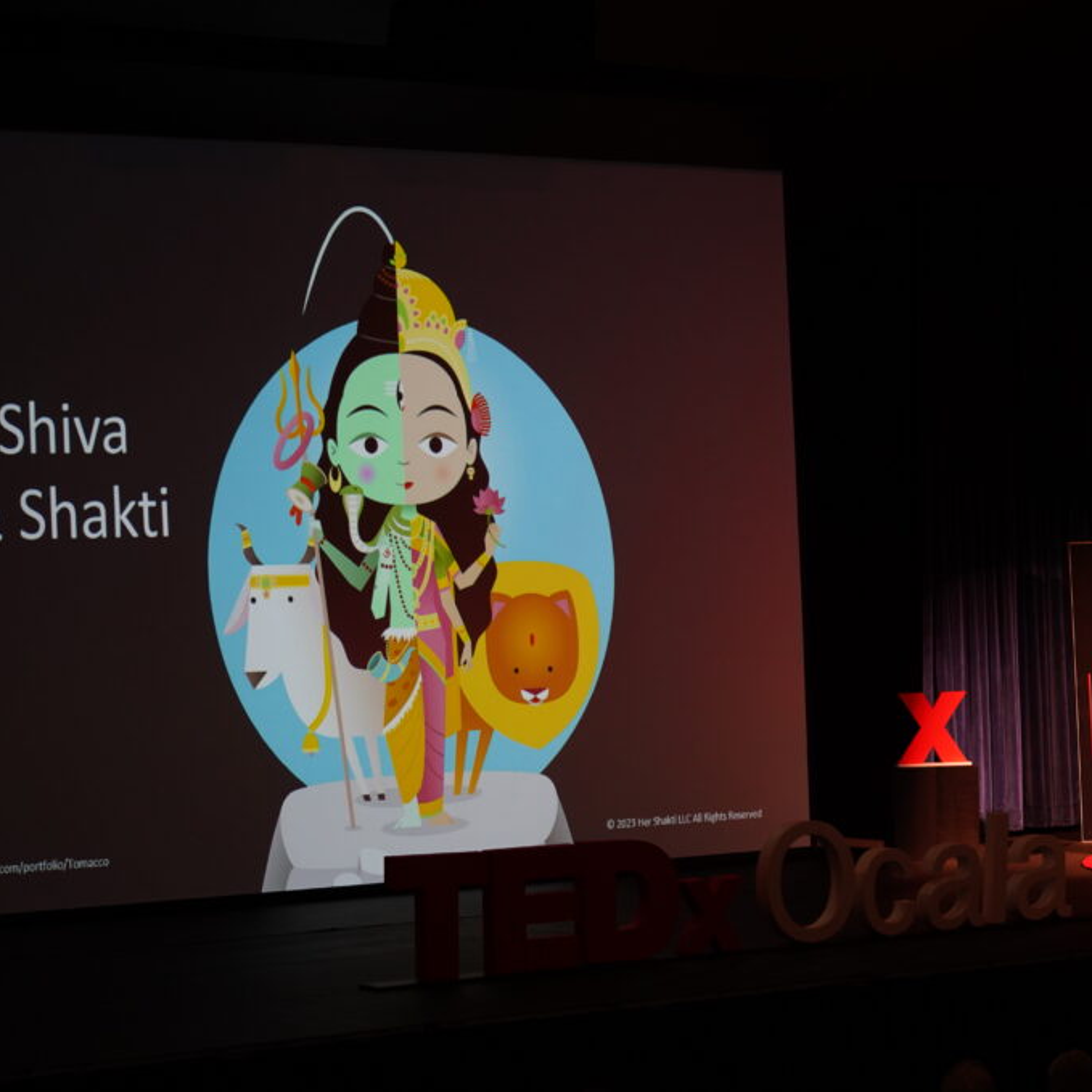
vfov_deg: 19.1
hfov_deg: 19.1
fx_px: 3248
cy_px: 544
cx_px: 666
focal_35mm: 91
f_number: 4
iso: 1600
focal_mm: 71
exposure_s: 1/80
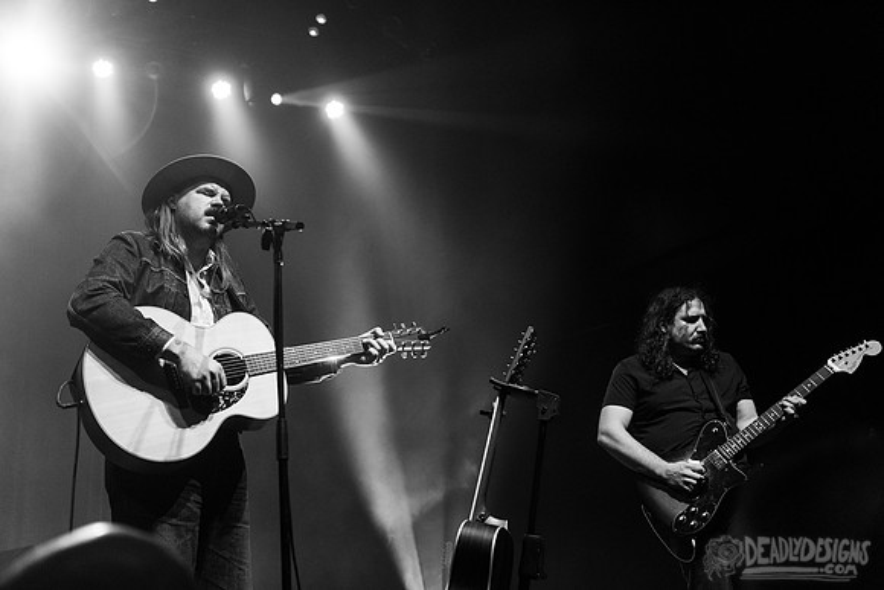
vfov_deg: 33.4
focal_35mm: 40
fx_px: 982
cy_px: 295
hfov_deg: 48.4
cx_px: 442
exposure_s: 1/160
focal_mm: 40
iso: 2500
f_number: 3.2
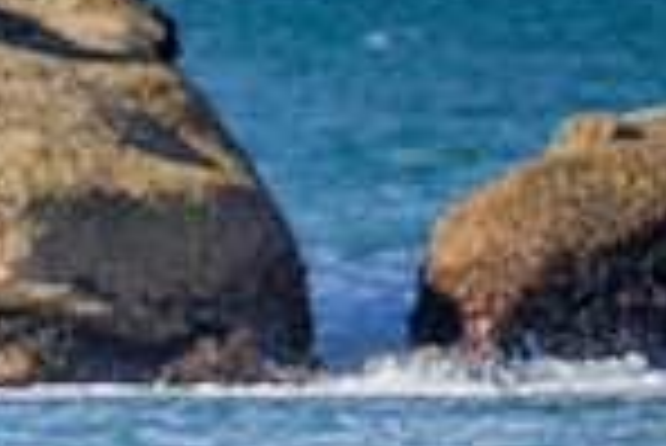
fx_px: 57942
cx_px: -310
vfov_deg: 0.4
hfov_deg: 0.7
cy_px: 660
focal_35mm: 3129
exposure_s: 1/1250
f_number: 11
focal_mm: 800
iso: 2500
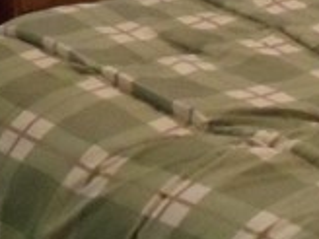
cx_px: 189
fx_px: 2525
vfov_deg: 5.2
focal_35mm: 274
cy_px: -371
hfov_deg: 7.2
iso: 800
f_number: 3.5
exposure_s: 1/15
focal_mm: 6
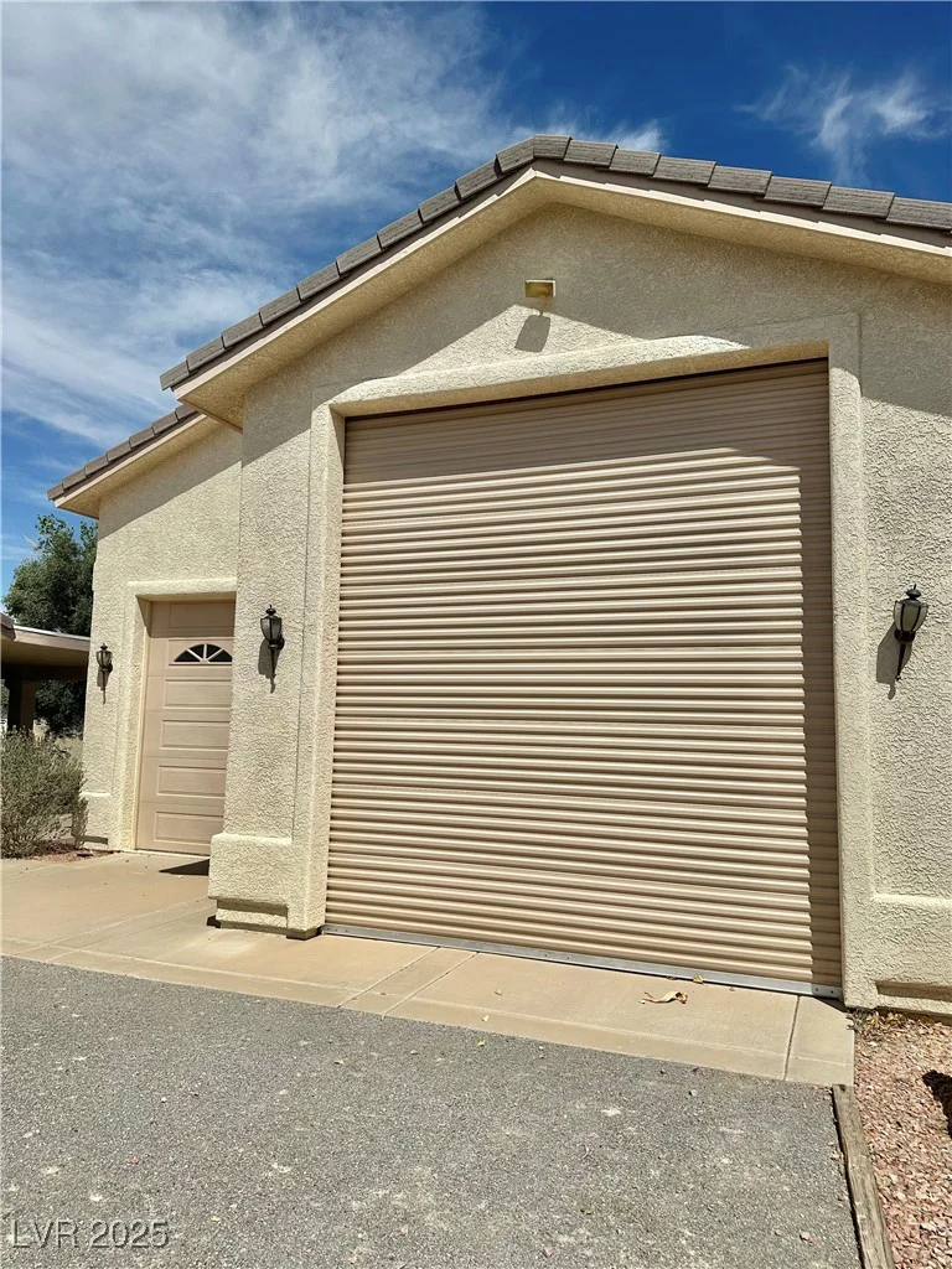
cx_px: 476
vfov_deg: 71.6
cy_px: 634
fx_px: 880
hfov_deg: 56.8
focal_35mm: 24
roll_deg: -2.5
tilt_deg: +7.4
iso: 80
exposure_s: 1/13699
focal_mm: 6.86
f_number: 1.78
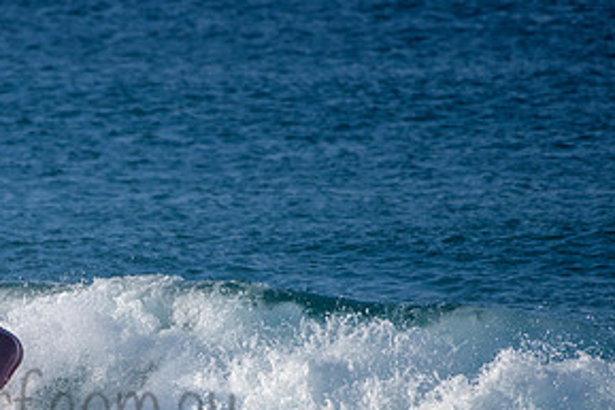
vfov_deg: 1.3
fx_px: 17741
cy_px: 383
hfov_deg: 2.0
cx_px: 11
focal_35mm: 1038
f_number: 5.6
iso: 250
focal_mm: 500
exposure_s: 1/2000
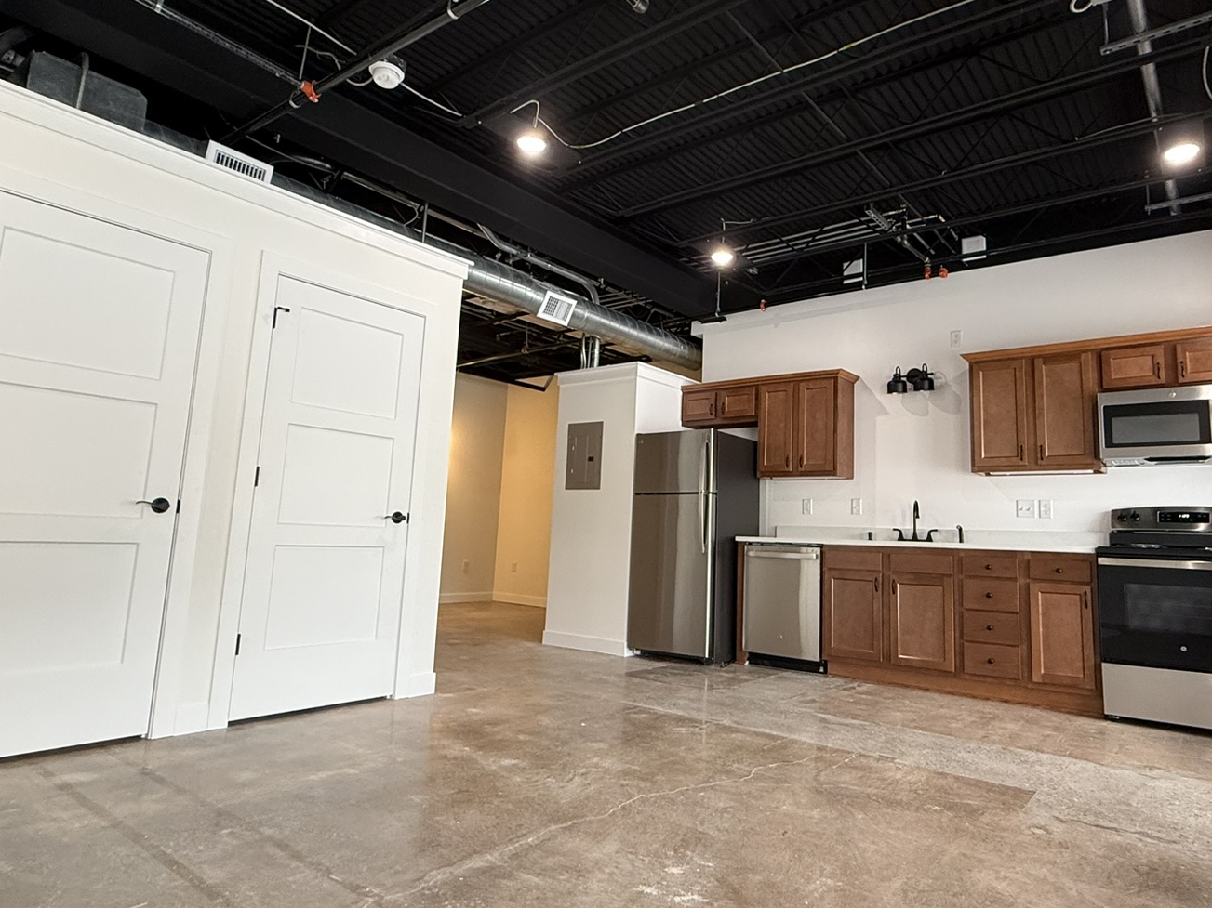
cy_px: 429
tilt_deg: +9.1
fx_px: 770
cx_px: 681
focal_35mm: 22
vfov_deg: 61.0
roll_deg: -2.3
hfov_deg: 76.1
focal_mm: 2.22
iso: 200
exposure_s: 1/120
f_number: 2.2
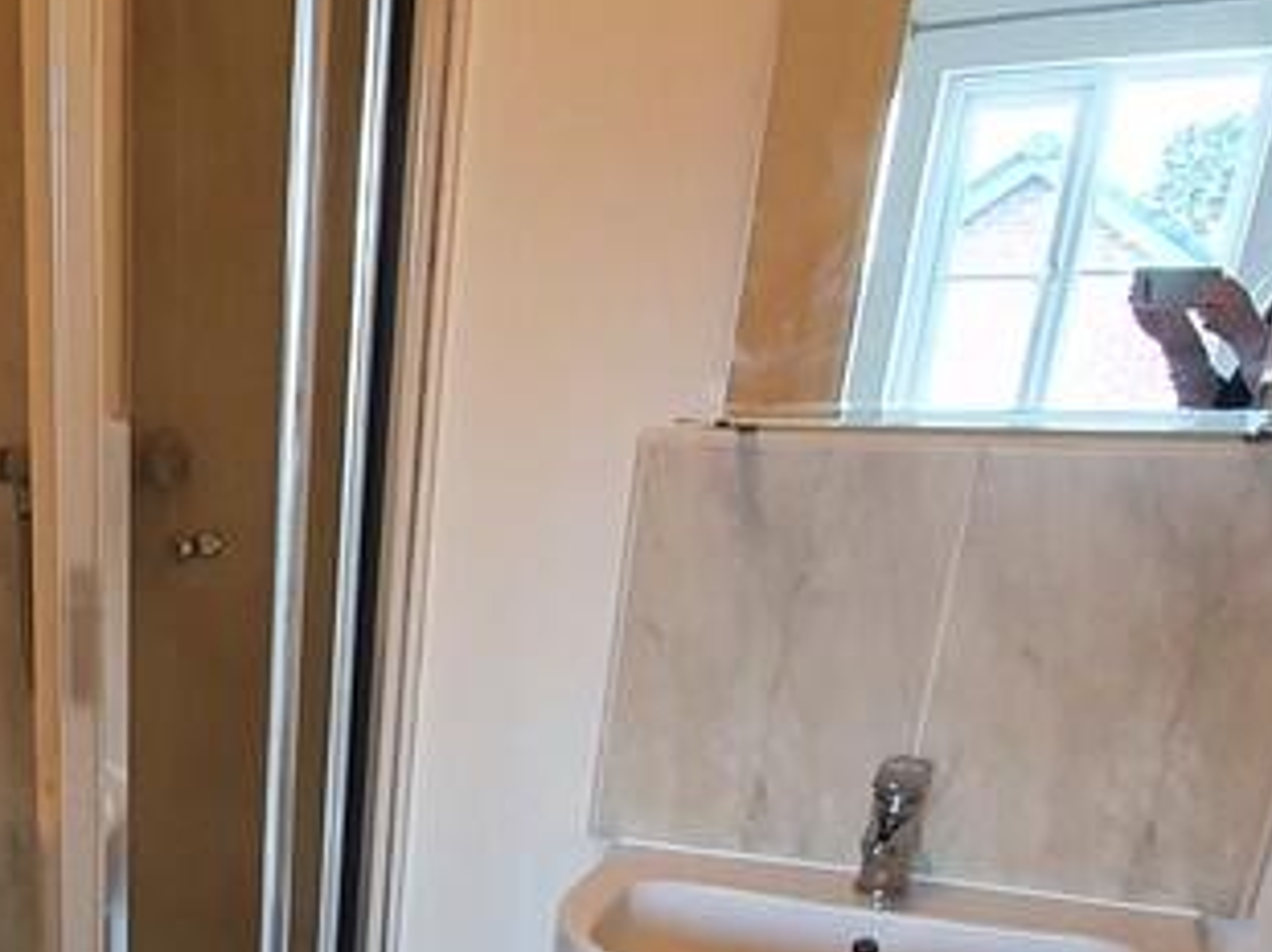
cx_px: 12
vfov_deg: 29.3
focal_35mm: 43
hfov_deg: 39.0
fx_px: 1579
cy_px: 1116
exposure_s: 1/50
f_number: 2.2
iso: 400
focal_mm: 1.8
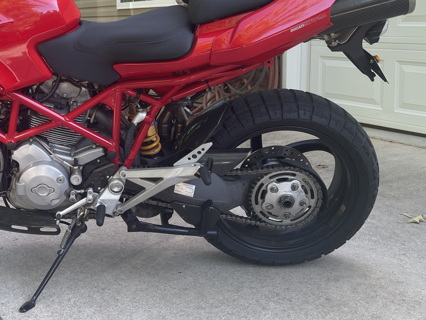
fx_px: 554
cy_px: 73
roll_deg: -0.1
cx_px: 73
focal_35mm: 45
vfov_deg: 31.5
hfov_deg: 40.0
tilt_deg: -6.2
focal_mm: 5.1
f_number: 1.6
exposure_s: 1/185
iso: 32
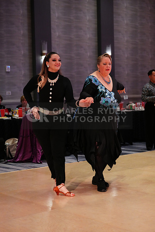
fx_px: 452
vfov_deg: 28.8
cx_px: 78
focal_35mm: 70
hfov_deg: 19.5
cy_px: 116
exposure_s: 1/320
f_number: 2.8
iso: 5000
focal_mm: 70
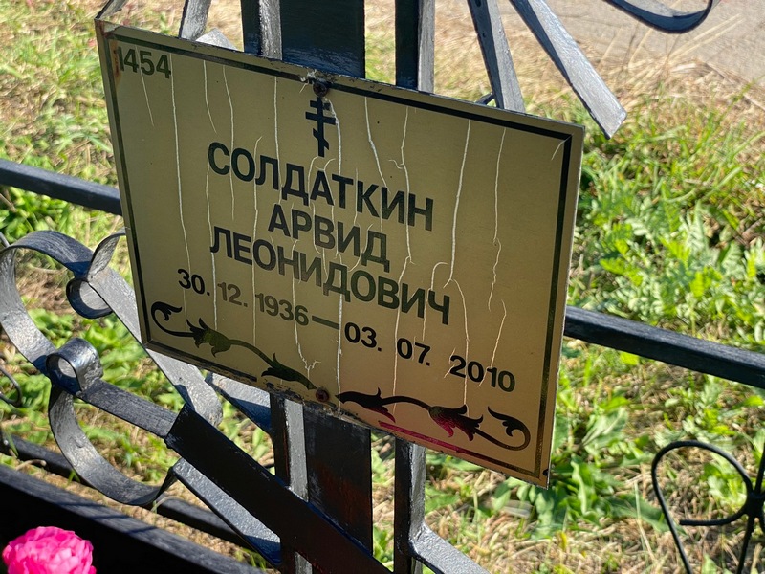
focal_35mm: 52
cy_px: 287
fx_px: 1149
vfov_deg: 28.0
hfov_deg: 36.8
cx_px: 382
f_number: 2
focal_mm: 6
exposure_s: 1/533
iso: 20
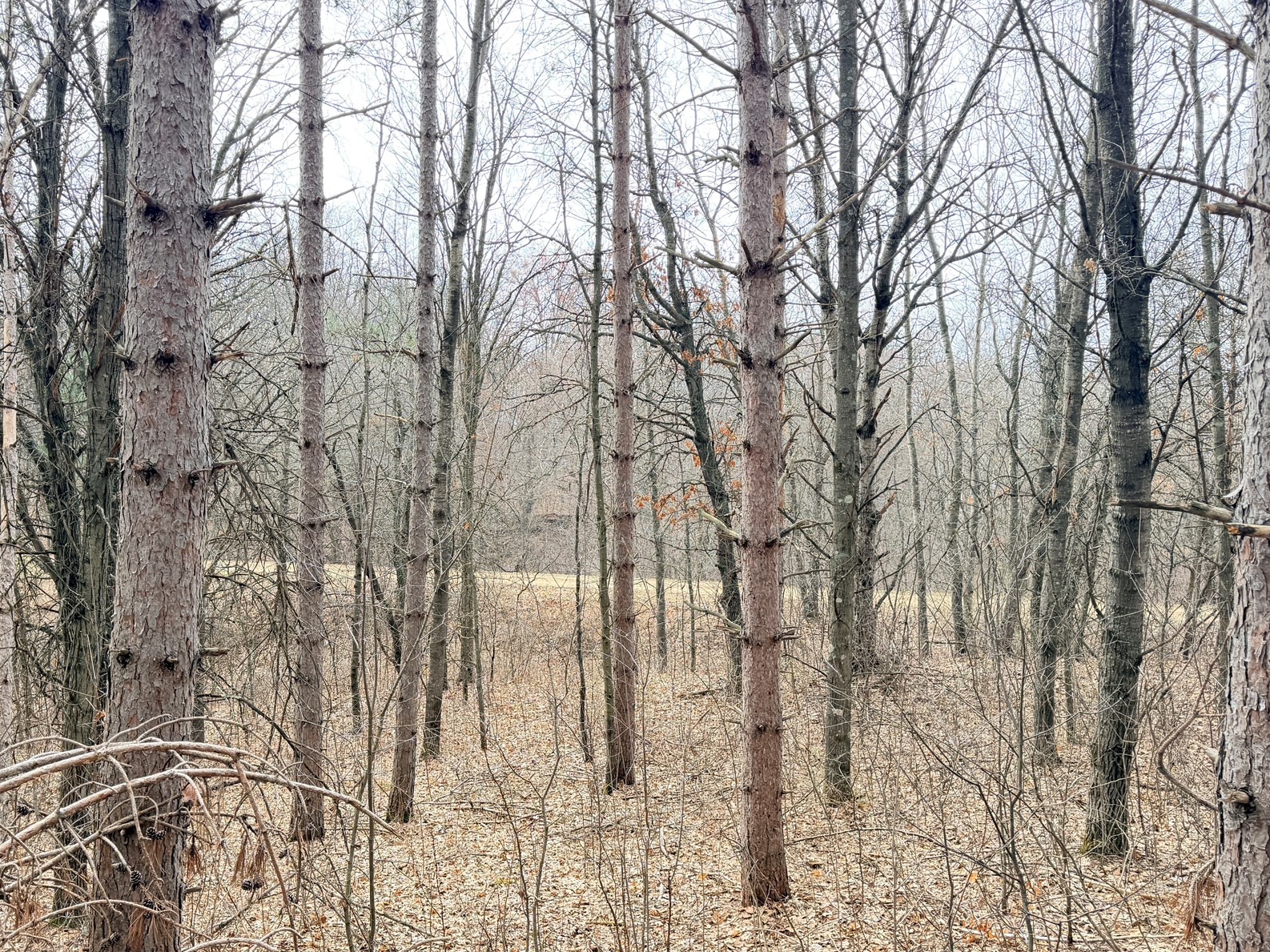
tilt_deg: -1.3
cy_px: 509
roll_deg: -1.1
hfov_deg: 58.1
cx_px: 537
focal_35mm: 31
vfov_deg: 45.4
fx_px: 1137
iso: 100
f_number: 1.78
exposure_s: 1/728
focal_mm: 6.76
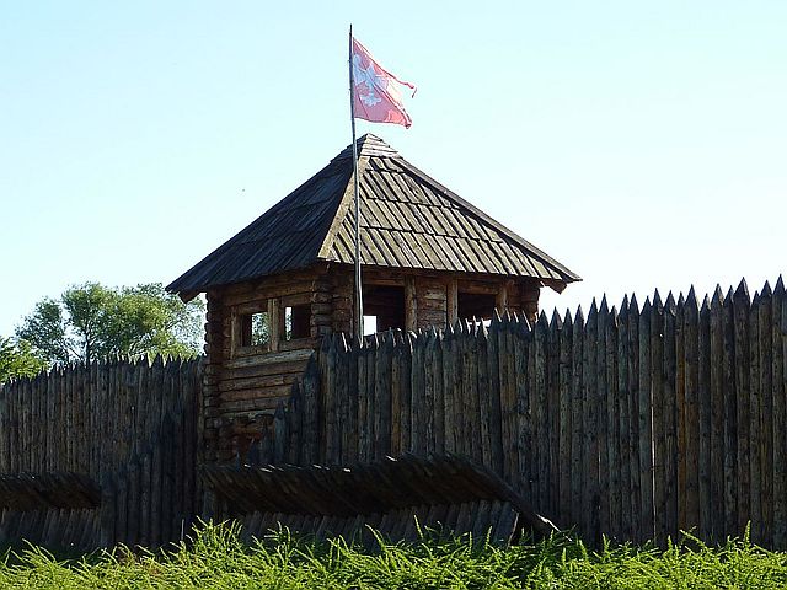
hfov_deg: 20.2
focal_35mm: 97
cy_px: 295
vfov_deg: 15.2
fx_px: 2205
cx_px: 394
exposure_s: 1/250
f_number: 4.1
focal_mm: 11
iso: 80
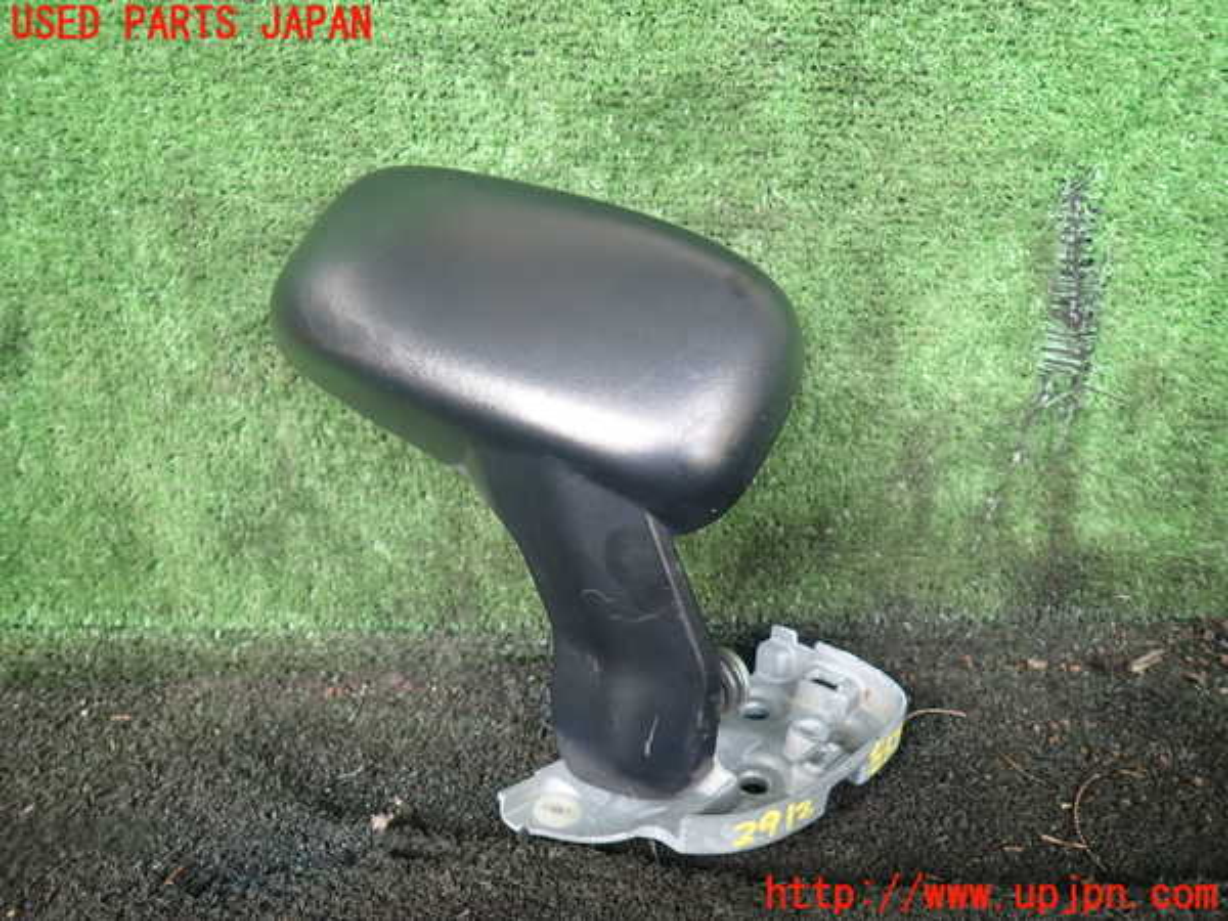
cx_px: 614
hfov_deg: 69.4
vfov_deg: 54.9
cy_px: 460
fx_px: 887
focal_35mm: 25
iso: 160
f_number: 2
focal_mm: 4.5
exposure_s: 1/60
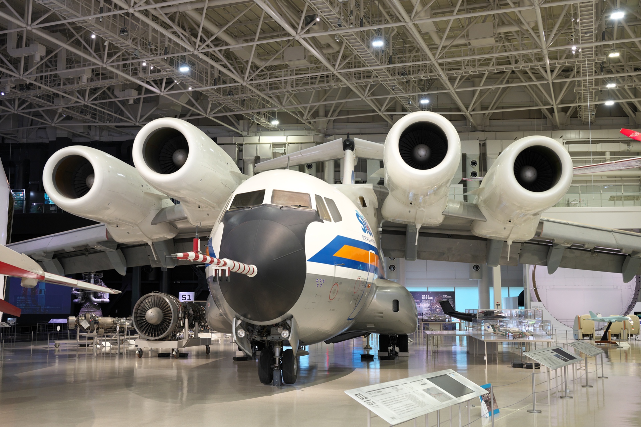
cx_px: 320
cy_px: 214
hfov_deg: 50.7
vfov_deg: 35.1
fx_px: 677
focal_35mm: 38
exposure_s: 1/40
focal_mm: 38
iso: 640
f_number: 4
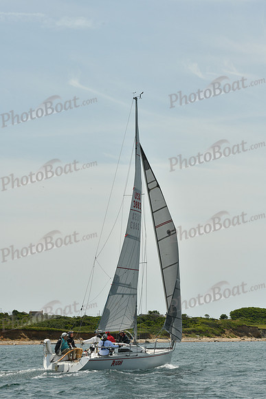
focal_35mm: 85
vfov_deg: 23.9
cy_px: 200
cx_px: 133
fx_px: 941
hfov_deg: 16.1
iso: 320
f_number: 10
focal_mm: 85
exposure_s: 1/1250
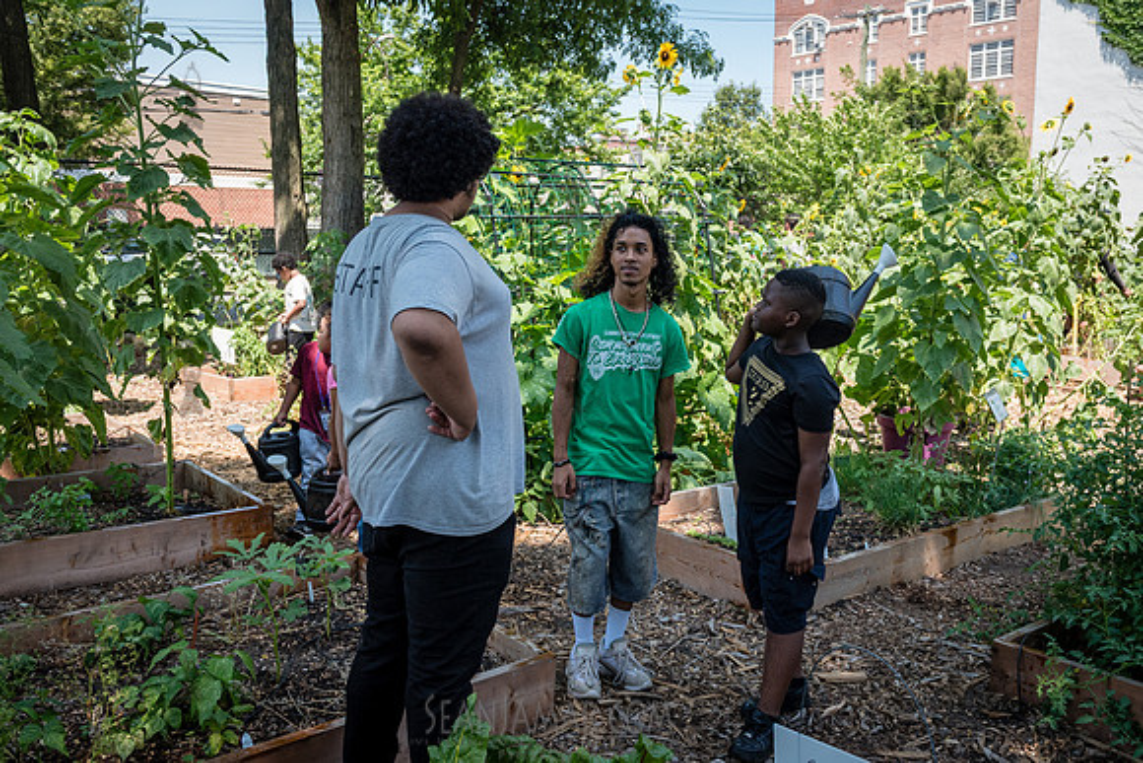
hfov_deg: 59.6
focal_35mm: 31
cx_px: 650
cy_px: 376
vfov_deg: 42.0
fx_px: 993
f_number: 4.5
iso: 500
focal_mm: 27
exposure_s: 1/800
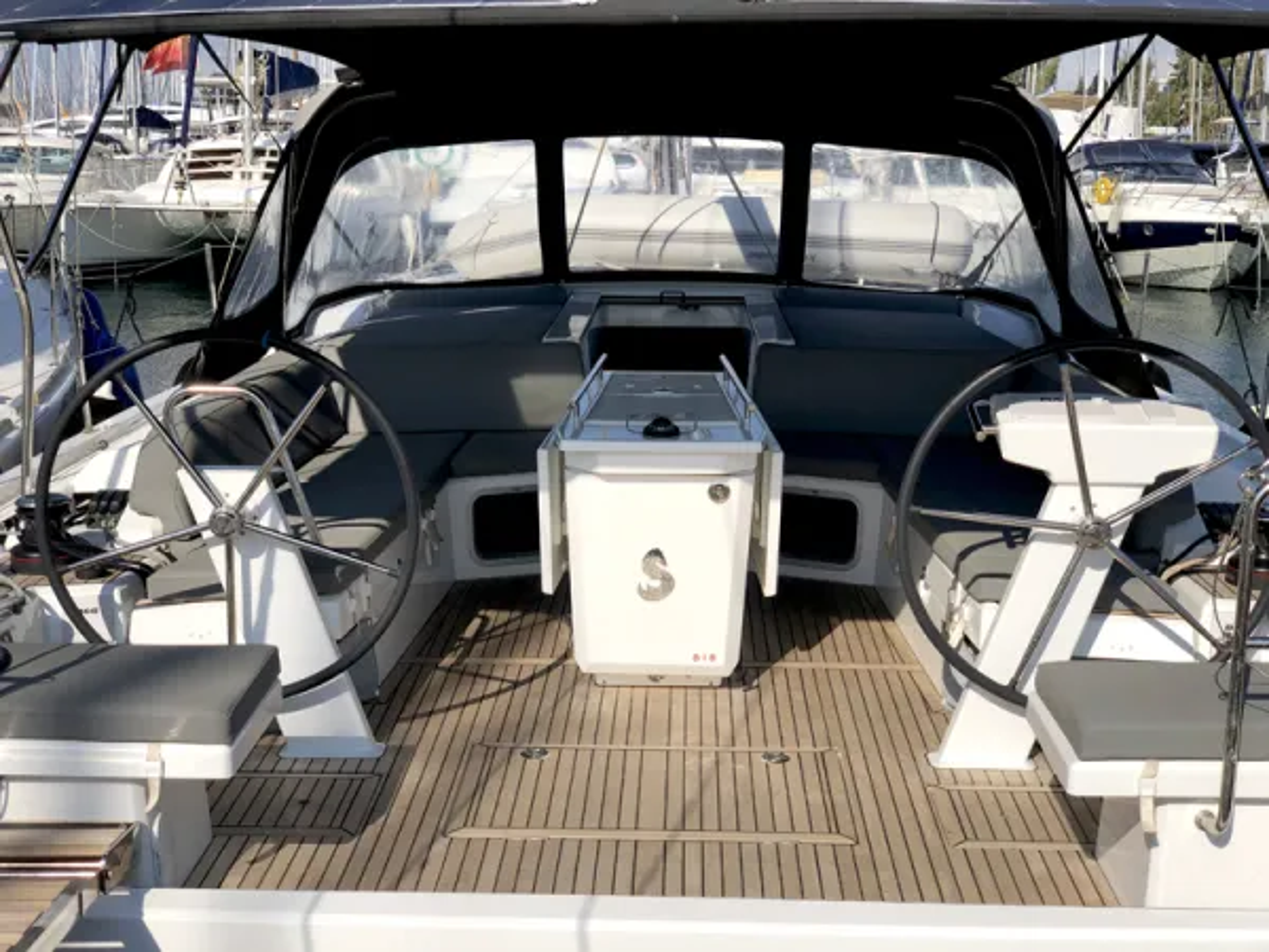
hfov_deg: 36.8
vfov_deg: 28.0
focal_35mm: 52
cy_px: 476
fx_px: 1906
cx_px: 634
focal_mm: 6
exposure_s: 1/1473
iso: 16
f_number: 2.4
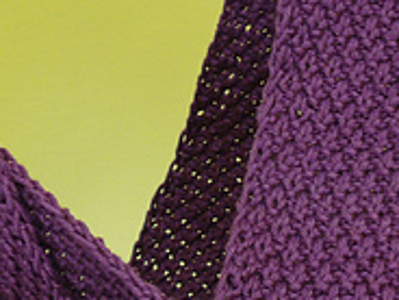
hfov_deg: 14.9
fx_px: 1521
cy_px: 93
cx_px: 106
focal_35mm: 132
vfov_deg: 11.2
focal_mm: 8
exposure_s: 1/30
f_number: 2.8
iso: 100
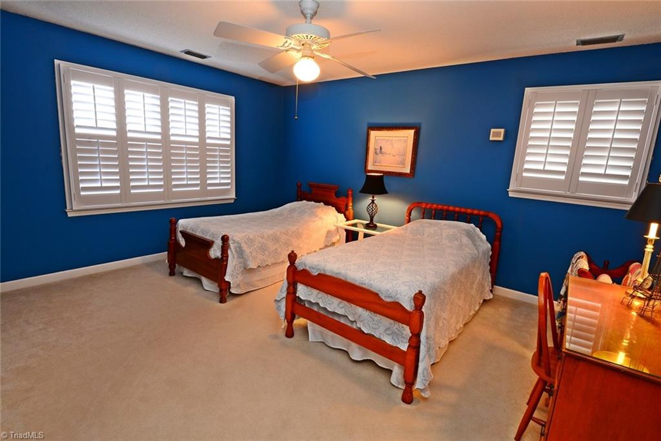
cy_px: 220
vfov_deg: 73.8
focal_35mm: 16
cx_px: 330
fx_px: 294
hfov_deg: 96.7
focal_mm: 16
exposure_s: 1/4
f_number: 10
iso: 320
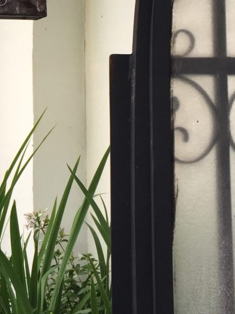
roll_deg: -1.5
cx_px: -100
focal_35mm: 95
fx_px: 860
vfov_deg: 20.4
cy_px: 62
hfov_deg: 14.7
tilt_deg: +9.0
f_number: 2.2
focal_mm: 4.15
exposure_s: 1/120
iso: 40
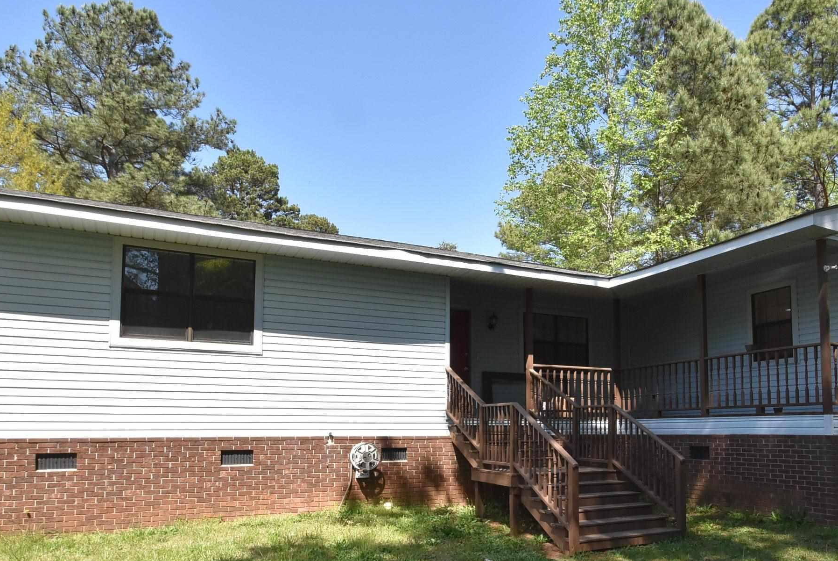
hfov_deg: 70.4
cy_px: 383
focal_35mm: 25
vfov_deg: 50.3
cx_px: 521
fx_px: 582
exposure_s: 1/640
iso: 1000
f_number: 13
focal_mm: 10
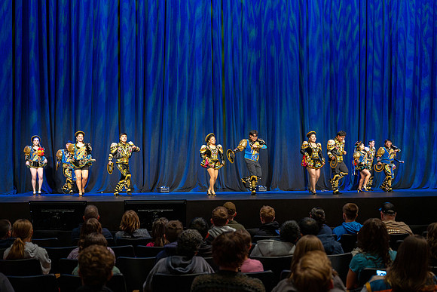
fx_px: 554
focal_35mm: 46
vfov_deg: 29.5
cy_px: 158
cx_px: 223
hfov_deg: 43.0
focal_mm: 42
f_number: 2.8
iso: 3200
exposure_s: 1/200
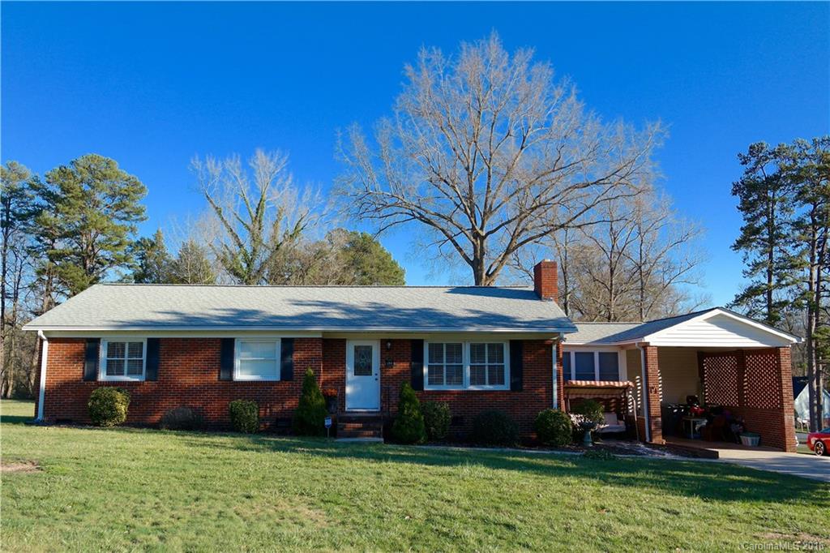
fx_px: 691
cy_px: 276
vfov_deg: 43.6
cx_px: 415
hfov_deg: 61.9
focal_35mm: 30
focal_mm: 20
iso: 100
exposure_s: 1/200
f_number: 5.6
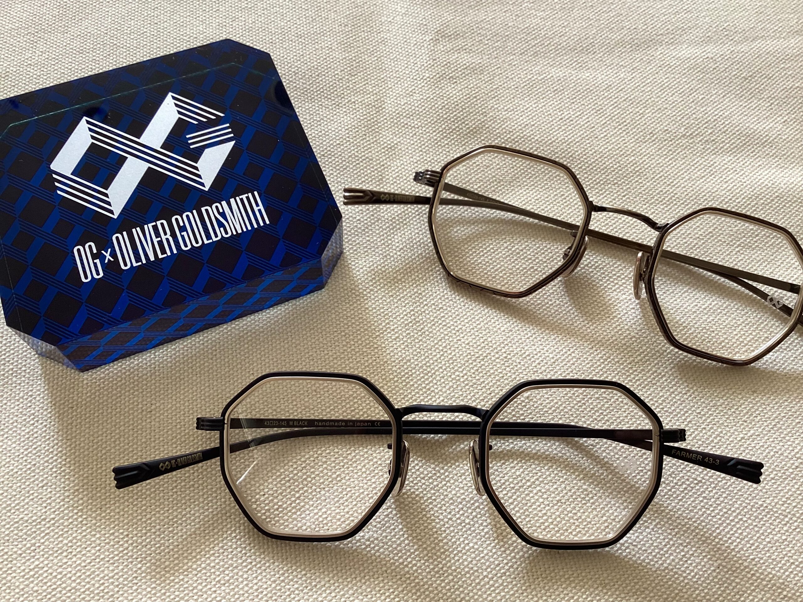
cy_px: 301
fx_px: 719
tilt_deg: -66.7
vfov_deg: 45.4
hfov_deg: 58.4
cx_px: 402
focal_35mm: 31
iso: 50
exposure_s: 1/60
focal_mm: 3.3
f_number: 2.4
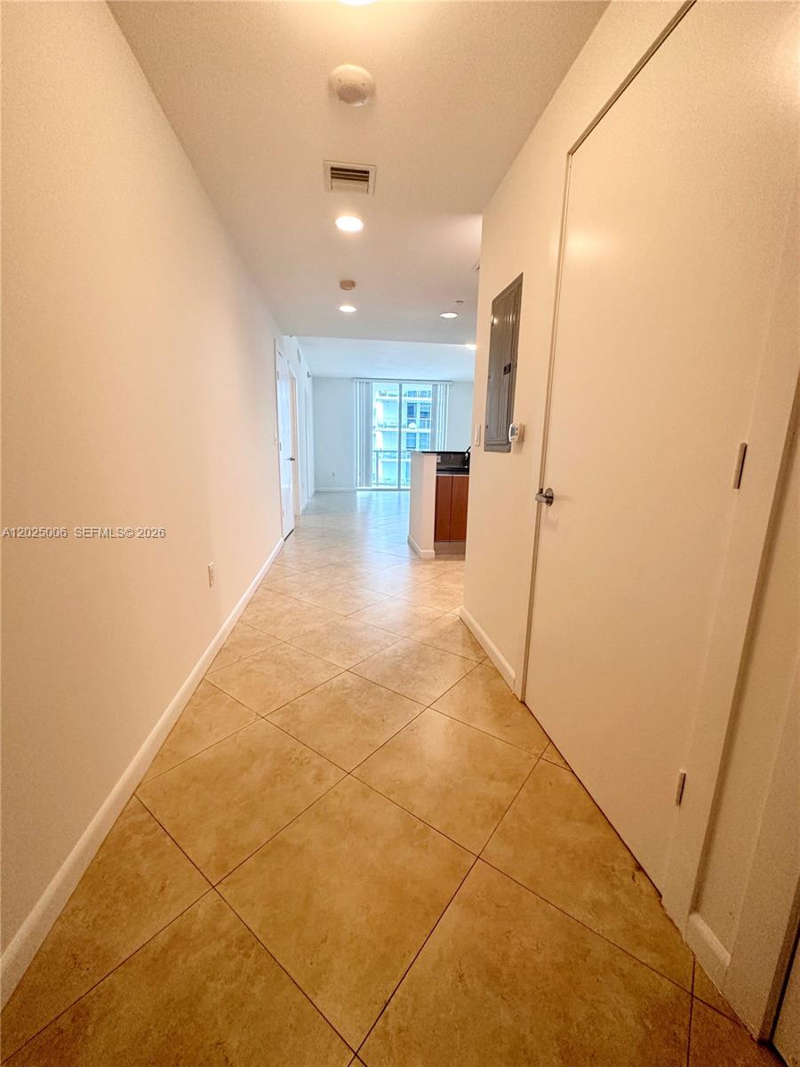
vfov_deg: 102.1
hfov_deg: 85.7
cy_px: 534
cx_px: 400
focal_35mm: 14
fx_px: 431
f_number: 2.2
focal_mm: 2.22
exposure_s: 1/120
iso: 250
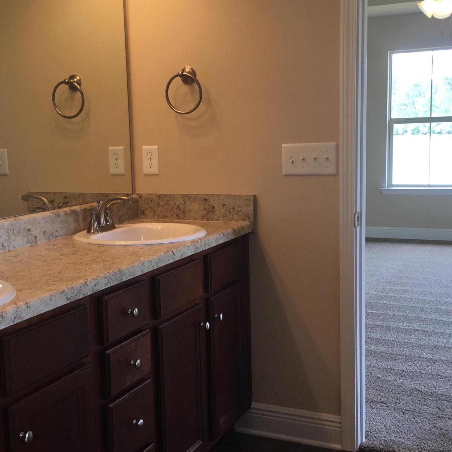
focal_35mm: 47
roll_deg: +2.0
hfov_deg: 36.0
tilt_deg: -9.5
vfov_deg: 36.0
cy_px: 239
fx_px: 694
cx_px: 196
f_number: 2.4
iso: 32
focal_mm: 3.3
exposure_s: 1/60
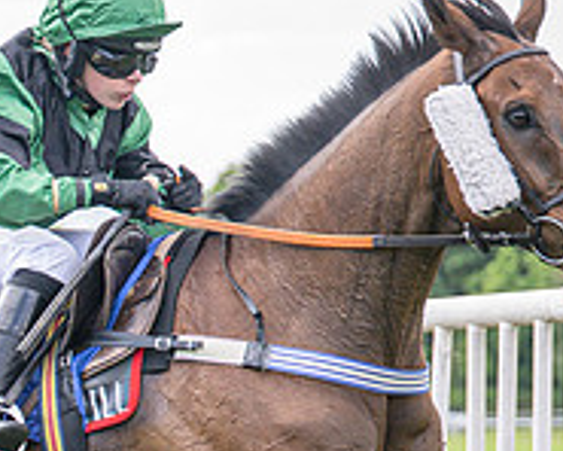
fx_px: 6165
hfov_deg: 5.2
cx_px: -141
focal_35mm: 370
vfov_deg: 4.2
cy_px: 472
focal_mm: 70
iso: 400
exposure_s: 1/1600
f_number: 2.8
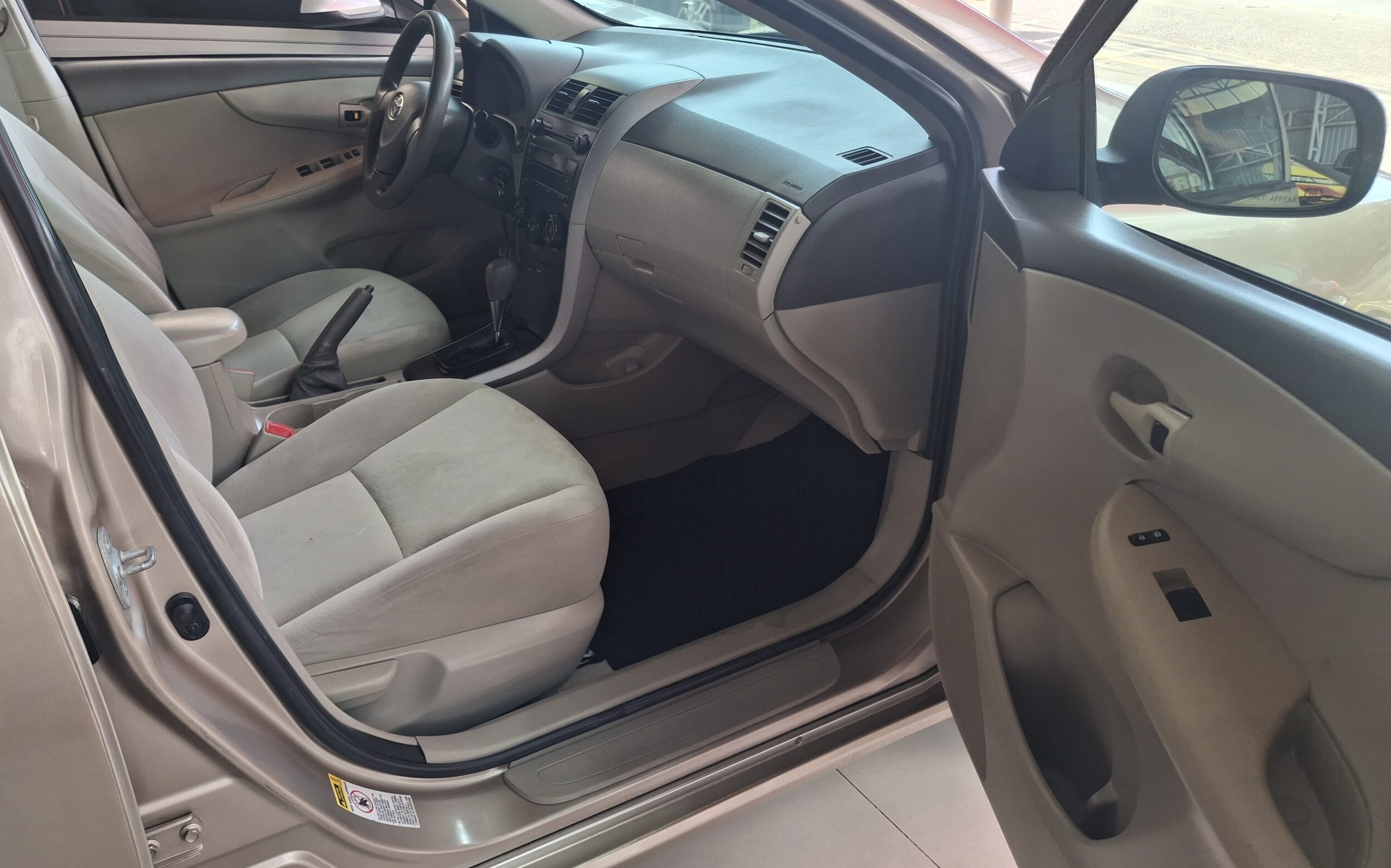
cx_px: 684
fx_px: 1023
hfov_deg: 68.4
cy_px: 374
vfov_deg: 45.9
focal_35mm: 27
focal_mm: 4.69
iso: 40
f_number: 1.8
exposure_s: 1/120
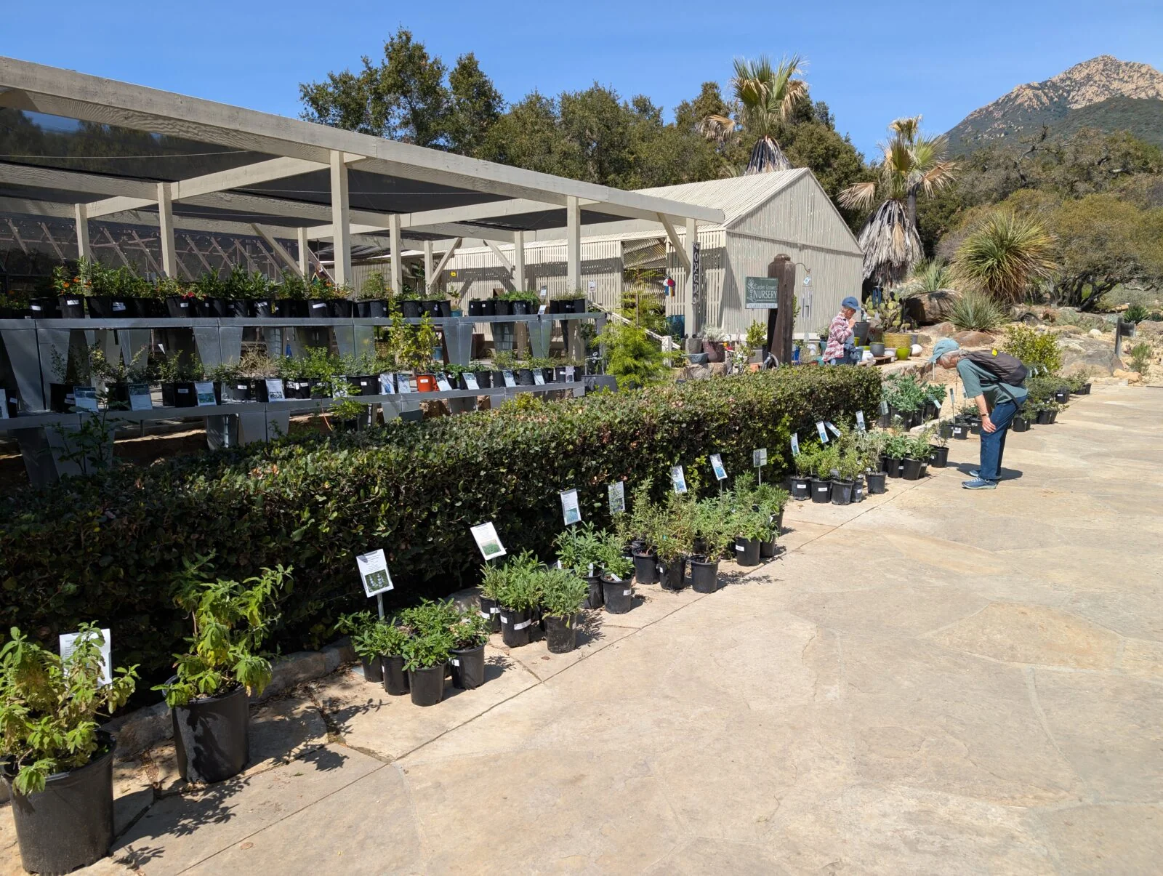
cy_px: 438
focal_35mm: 24
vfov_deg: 56.9
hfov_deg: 71.5
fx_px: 808
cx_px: 582
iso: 21
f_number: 1.68
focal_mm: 6.9
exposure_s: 1/986
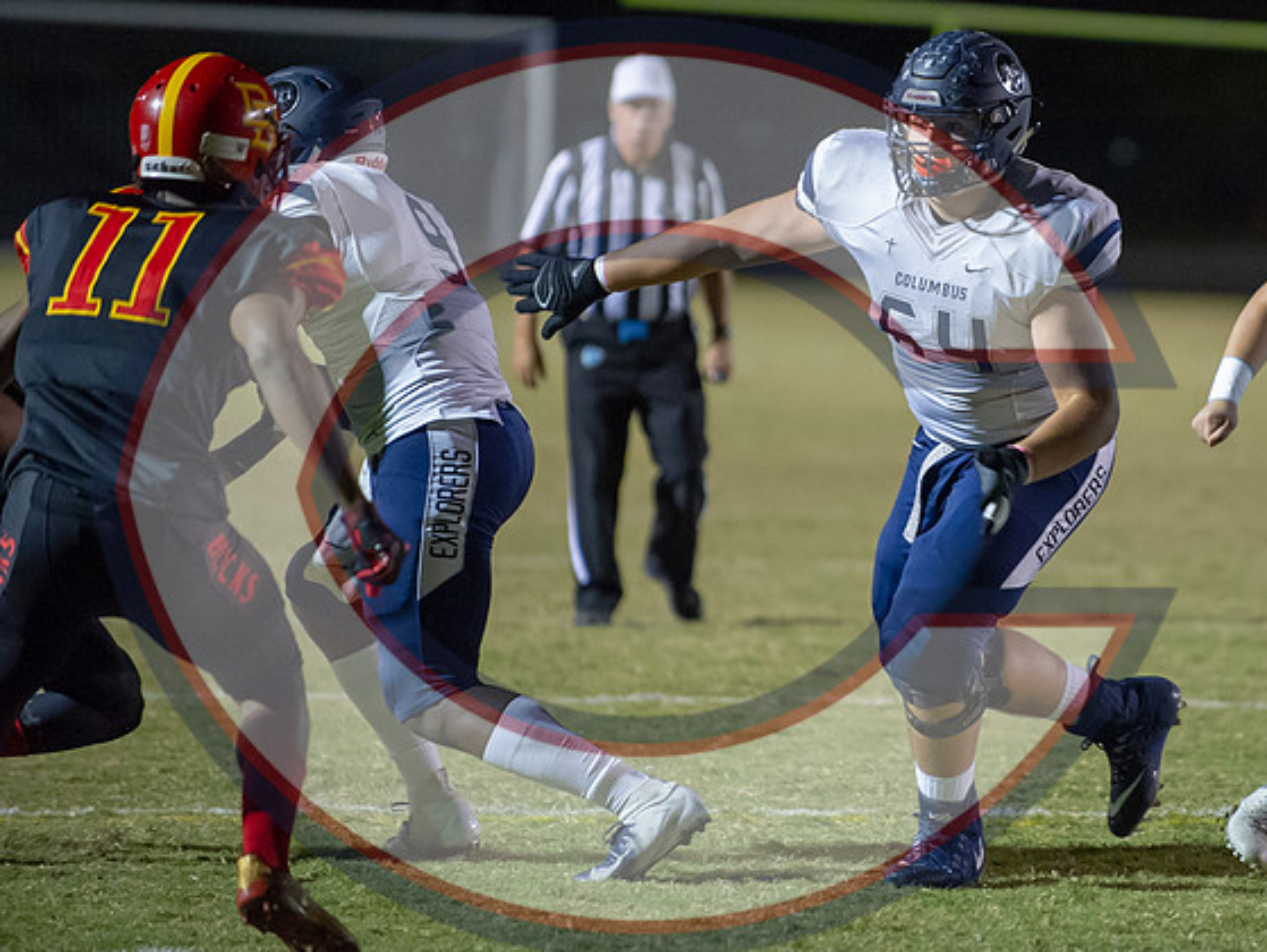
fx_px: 11024
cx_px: 989
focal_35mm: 301
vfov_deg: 4.9
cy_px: 434
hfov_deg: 6.6
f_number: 2.8
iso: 5000
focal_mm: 200
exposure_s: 1/800
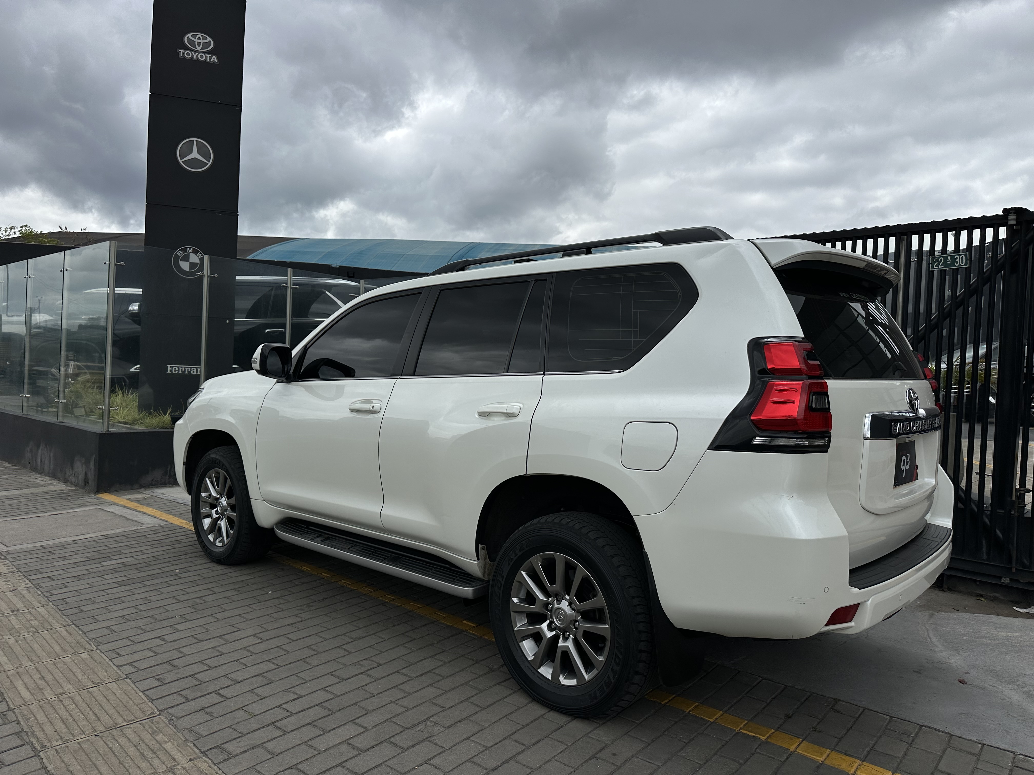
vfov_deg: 56.8
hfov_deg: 71.6
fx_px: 717
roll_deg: -2.6
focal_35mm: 24
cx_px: 517
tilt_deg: +0.6
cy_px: 388
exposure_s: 1/7576
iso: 80
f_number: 1.78
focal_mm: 6.86
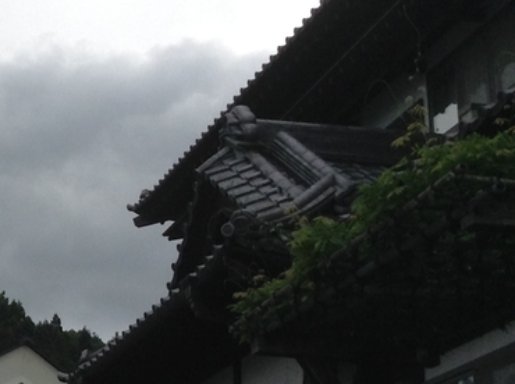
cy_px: 174
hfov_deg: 16.3
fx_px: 1589
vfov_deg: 13.8
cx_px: -319
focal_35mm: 107
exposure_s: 1/1259
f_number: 2.4
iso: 25
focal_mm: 3.3
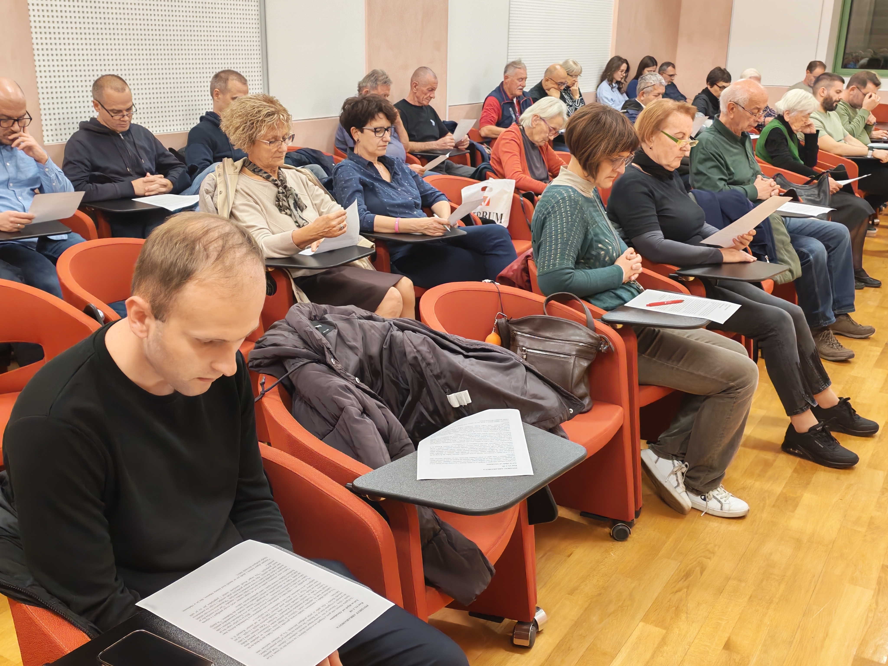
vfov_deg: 38.7
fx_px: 949
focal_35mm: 37
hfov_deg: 50.1
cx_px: 444
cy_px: 333
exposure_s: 1/100
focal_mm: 6.12
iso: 1250
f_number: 1.9
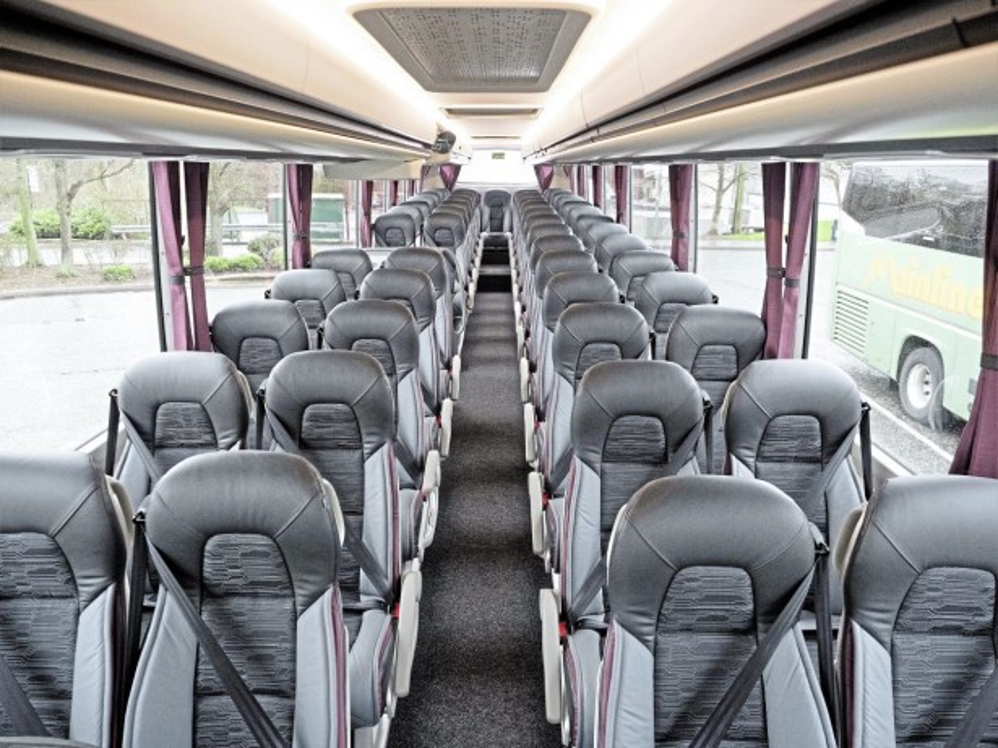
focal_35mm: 24
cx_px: 499
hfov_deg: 71.6
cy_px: 374
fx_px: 692
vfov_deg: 56.8
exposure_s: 1/60
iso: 1600
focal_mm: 12
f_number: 2.8
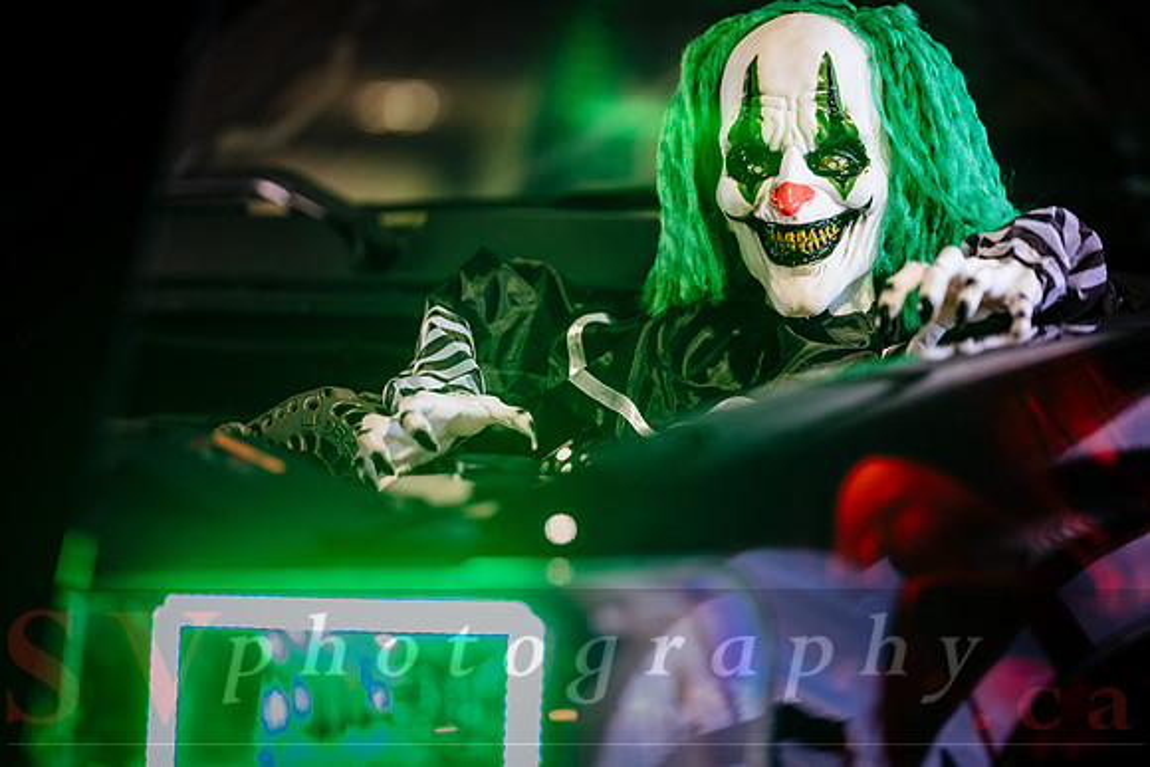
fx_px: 2891
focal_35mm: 90
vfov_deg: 15.1
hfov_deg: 22.5
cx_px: 575
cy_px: 372
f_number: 2
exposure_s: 1/60
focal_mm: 110
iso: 800
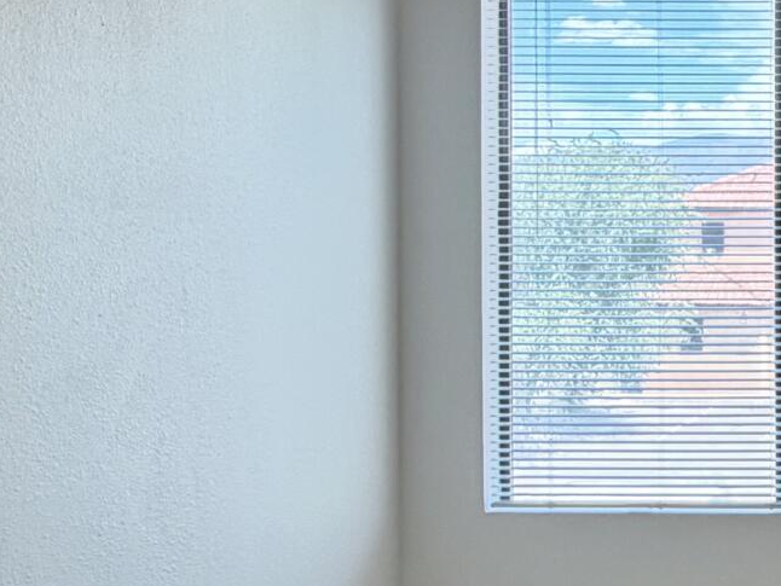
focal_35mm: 65
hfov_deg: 24.5
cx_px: 1110
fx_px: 1467
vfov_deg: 22.6
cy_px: 290
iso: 80
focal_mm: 2.22
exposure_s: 1/120
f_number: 2.2
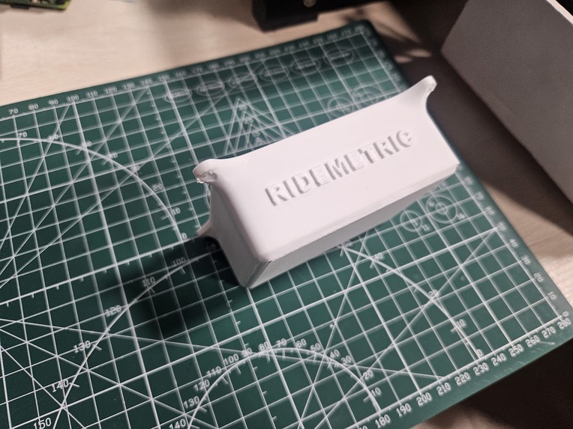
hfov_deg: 73.9
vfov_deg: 58.9
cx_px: 286
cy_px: 214
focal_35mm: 23
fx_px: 381
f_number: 1.8
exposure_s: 1/100
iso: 320
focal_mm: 5.4
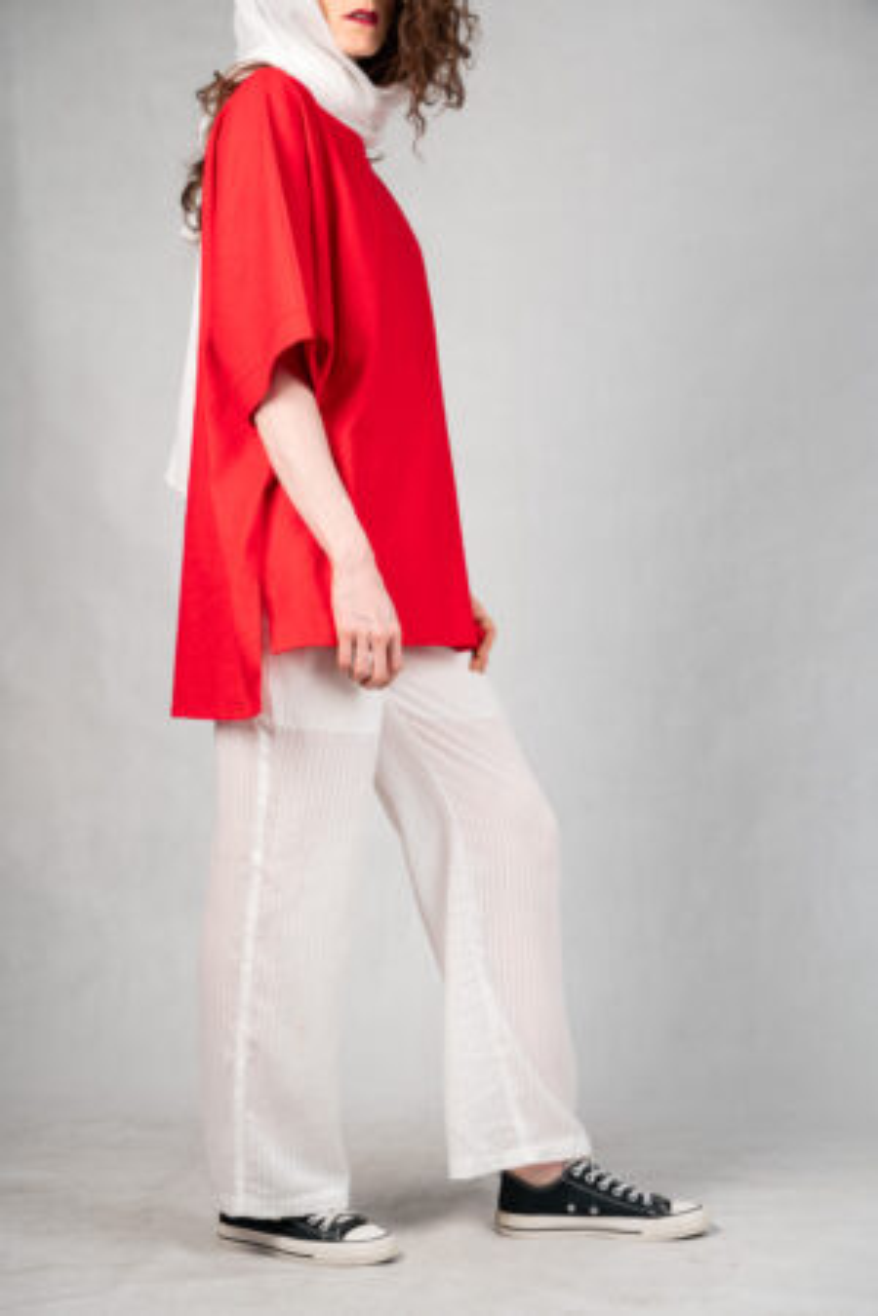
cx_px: 439
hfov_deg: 19.5
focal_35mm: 70
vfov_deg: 28.8
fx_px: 2561
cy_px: 658
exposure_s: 1/125
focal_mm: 70
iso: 100
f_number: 5.6
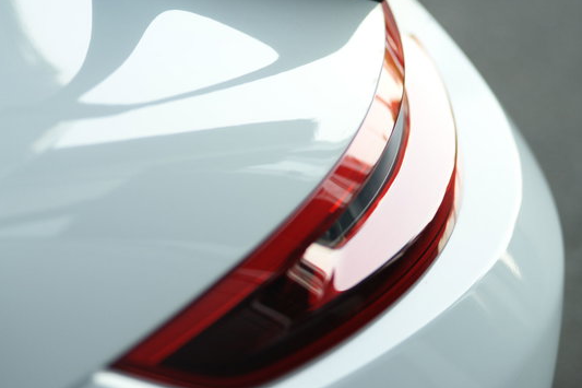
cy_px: 127
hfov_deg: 14.3
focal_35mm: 144
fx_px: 2327
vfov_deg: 9.5
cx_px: 278
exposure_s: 1/200
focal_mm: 100
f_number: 2.8
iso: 160
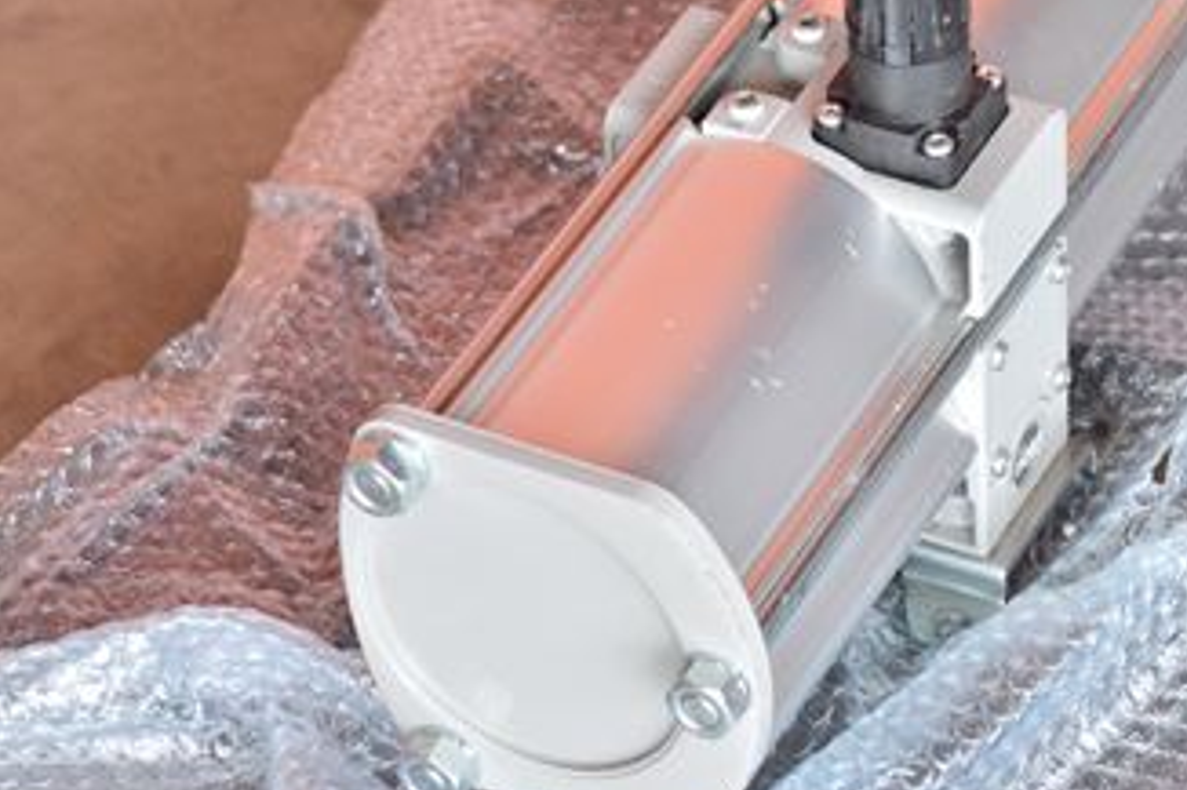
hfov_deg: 12.4
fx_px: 5470
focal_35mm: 166
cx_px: 783
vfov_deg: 8.3
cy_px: 222
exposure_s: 1/100
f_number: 6.3
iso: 1250
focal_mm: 72
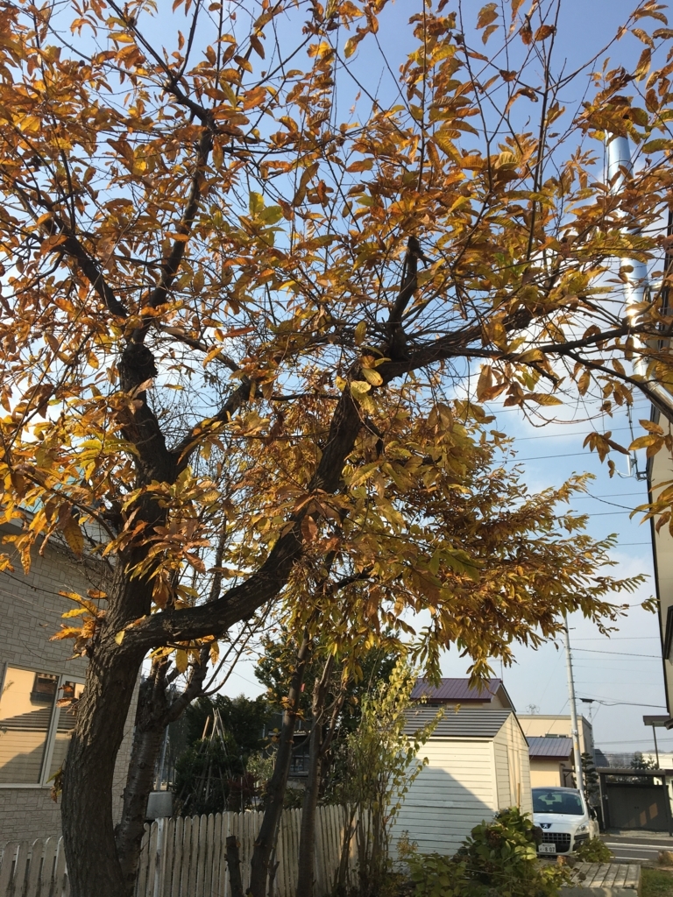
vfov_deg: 61.7
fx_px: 752
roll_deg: -0.9
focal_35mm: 29
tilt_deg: +23.4
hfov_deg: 48.2
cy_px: 448
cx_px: 336
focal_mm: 4.15
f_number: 2.2
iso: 25
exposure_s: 1/1399
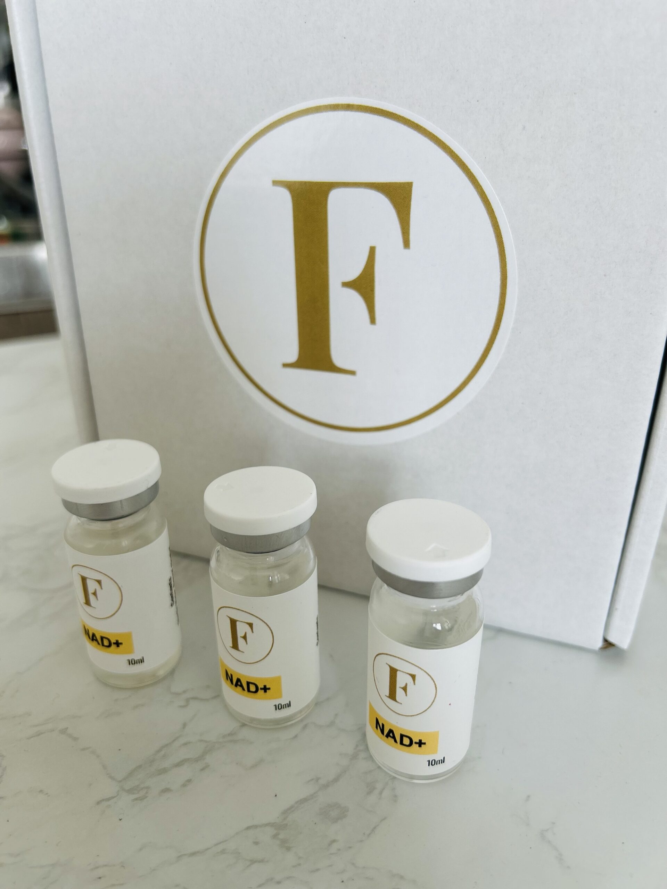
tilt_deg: -26.2
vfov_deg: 67.3
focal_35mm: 26
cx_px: 334
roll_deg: -1.3
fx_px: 668
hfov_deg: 53.1
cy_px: 444
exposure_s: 1/124
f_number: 1.5
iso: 32
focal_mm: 5.7
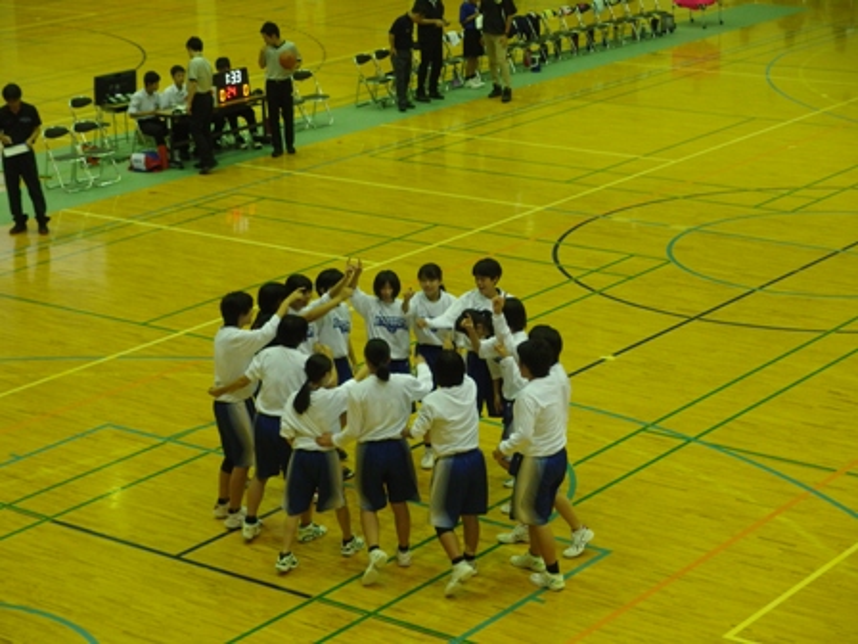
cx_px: 429
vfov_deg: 17.4
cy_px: 322
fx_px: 2107
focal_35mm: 85
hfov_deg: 23.0
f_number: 2.3
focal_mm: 18.2
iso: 640
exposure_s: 1/80
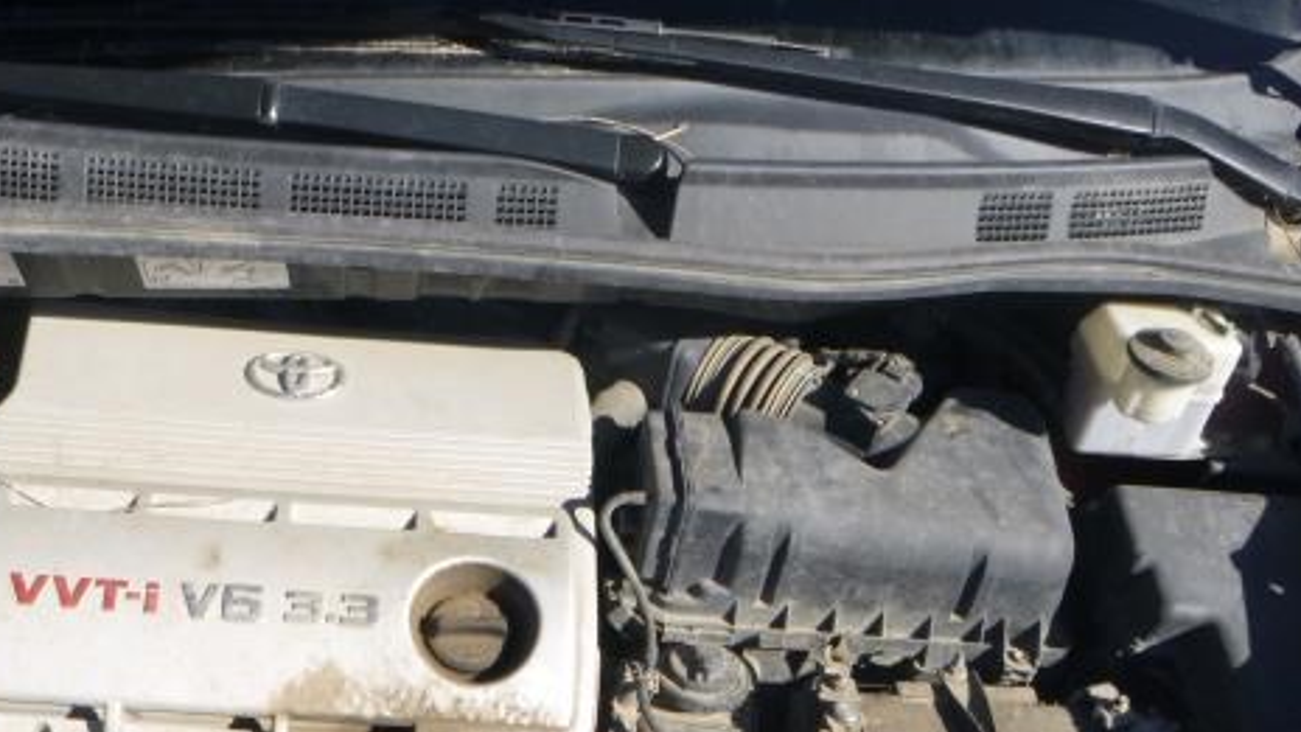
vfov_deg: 25.1
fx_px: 1621
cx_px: 367
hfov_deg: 42.7
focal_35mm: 47
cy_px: 567
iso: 100
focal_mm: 4.5
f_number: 3.9
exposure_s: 1/400
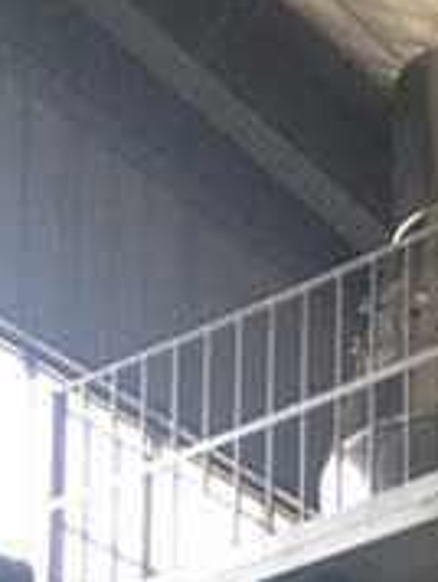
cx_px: 716
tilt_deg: +12.1
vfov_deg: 11.2
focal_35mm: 152
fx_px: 2558
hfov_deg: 9.4
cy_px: 1331
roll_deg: +0.4
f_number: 2.2
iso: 32
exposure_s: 1/50
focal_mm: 4.15
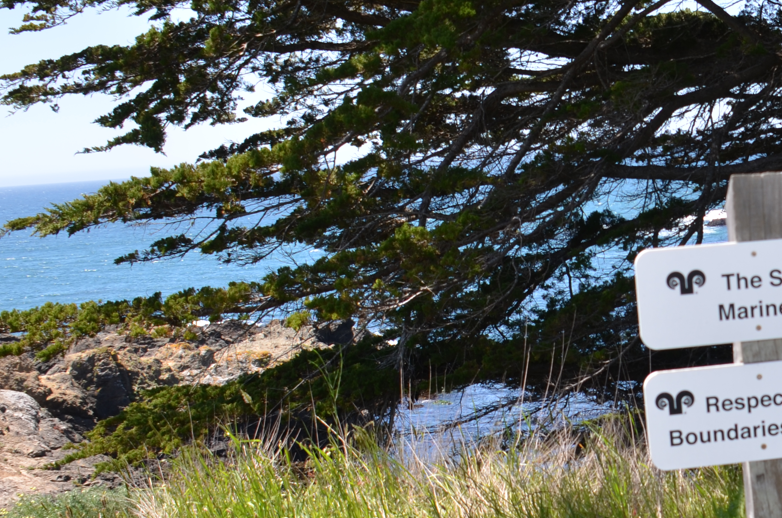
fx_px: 1301
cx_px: 714
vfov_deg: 22.5
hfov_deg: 31.8
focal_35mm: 60
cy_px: 231
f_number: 5
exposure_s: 1/250
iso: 100
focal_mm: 18
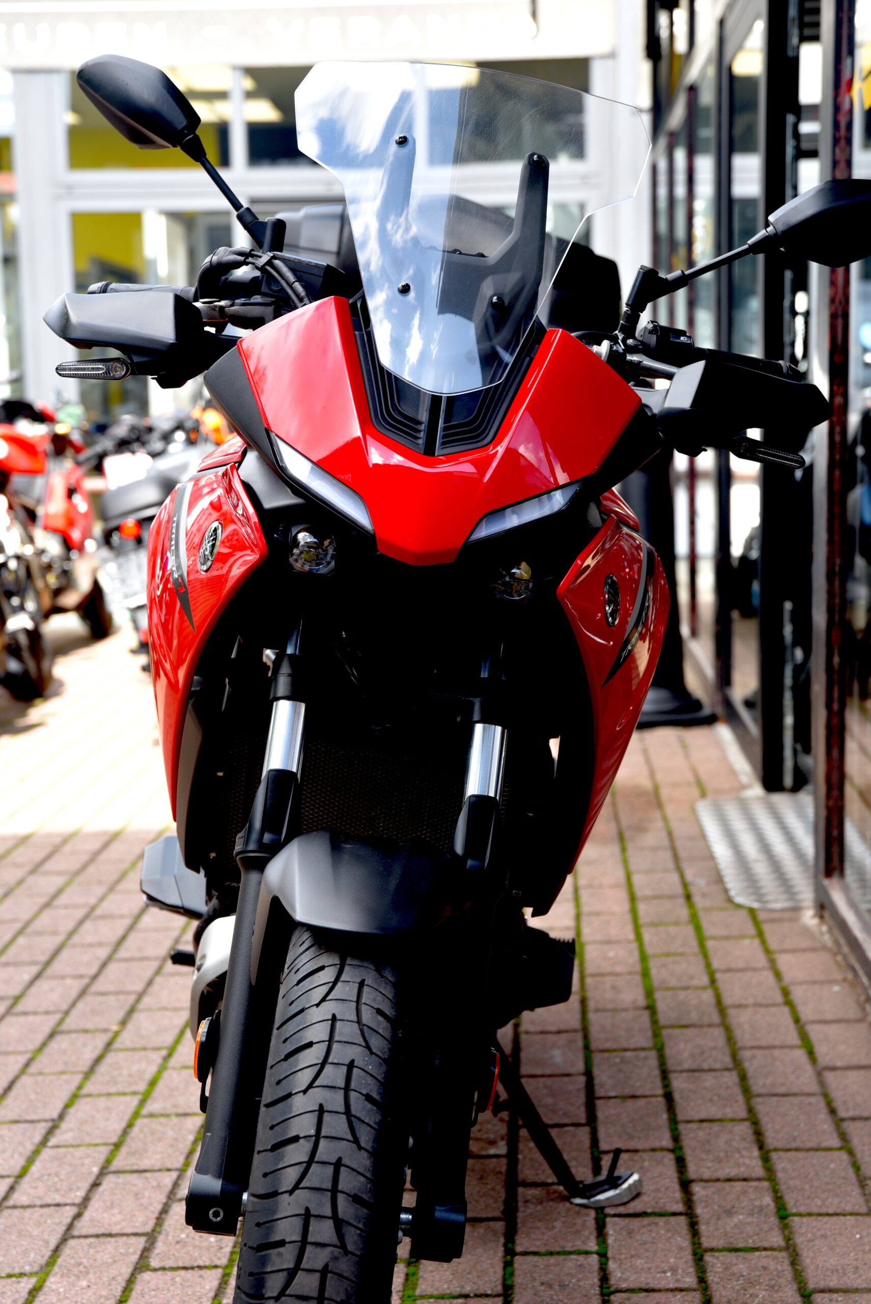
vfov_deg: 32.4
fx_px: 2248
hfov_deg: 21.9
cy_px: 652
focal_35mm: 62
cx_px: 436
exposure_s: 1/100
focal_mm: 62
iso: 200
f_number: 5
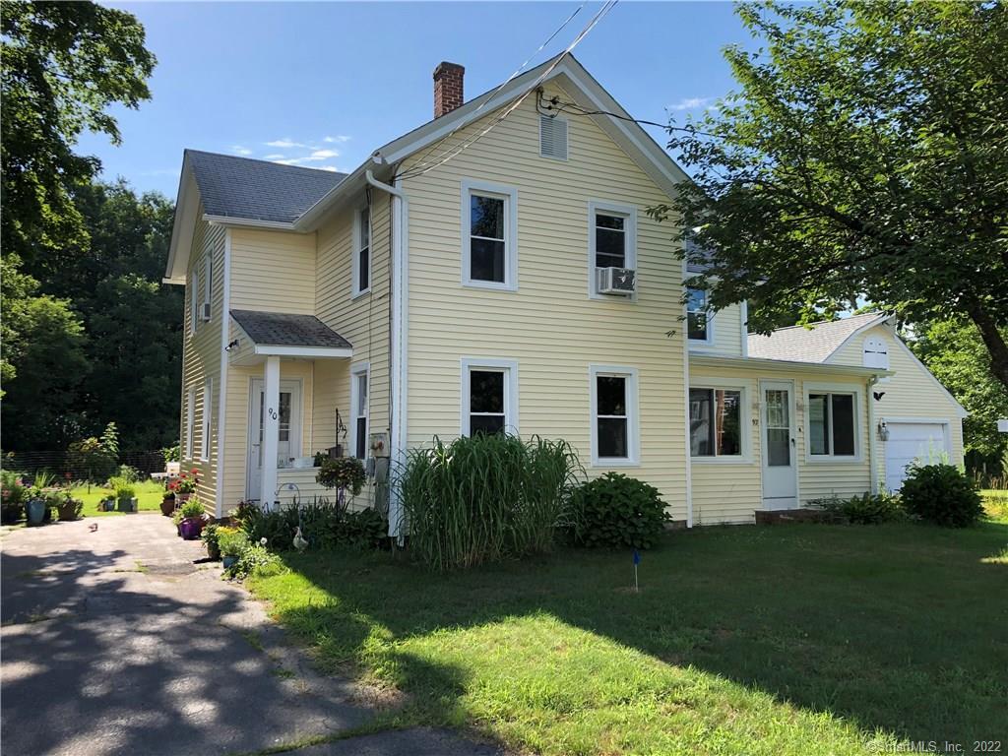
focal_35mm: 28
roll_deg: +0.9
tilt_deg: +3.9
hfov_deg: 63.4
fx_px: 815
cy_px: 378
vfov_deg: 49.7
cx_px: 504
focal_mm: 3.99
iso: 20
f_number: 1.8
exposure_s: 1/800
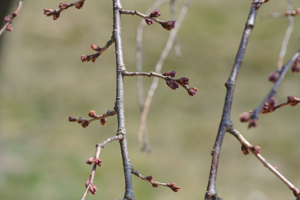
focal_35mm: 297
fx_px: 2477
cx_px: 150
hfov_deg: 6.9
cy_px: 100
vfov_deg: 4.6
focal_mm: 110
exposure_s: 1/250
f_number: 7.1
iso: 100
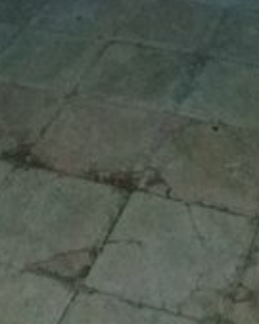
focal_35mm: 89
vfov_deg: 19.3
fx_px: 854
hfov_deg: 17.2
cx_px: 102
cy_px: -136
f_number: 2.2
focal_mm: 3.3
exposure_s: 1/15
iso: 640
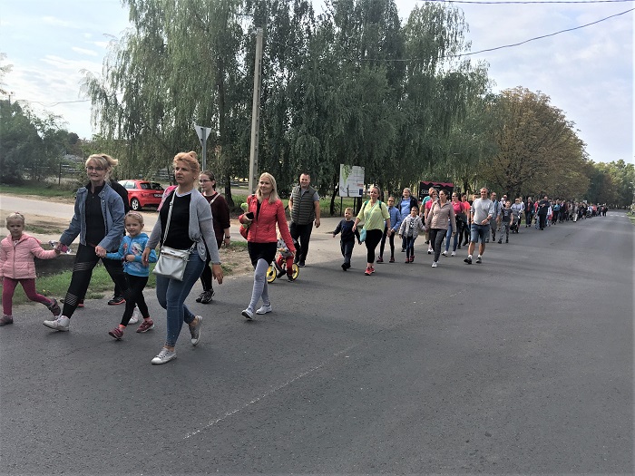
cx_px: 318
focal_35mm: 29
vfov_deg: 48.2
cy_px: 238
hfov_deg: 61.7
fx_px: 532
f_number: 2.2
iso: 25
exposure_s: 1/845
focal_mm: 4.15
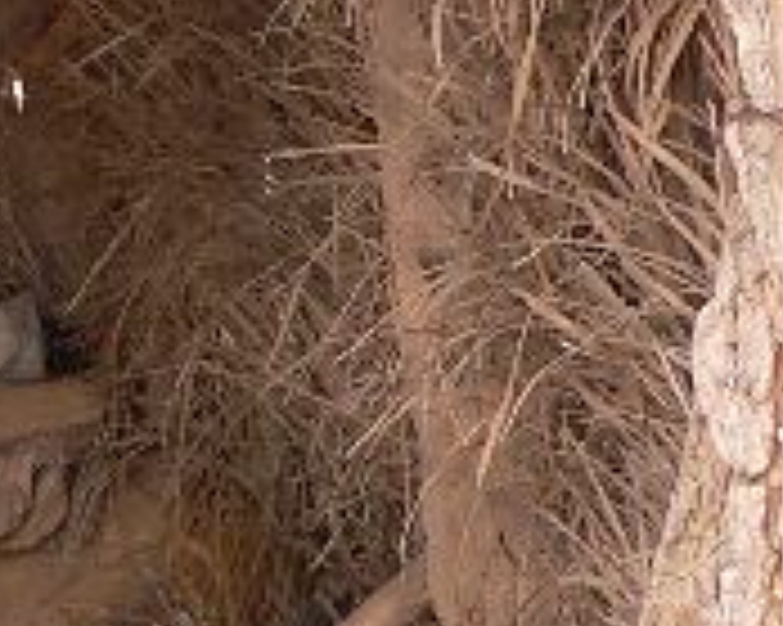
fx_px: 3752
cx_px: -814
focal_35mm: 162
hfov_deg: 10.8
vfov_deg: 9.5
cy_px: 81
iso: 80
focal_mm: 6
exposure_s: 1/100
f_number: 4
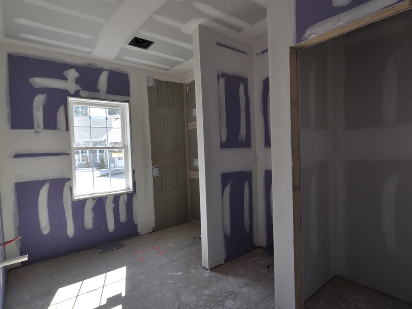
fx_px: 221
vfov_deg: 69.9
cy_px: 159
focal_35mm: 19
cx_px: 212
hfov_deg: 86.0
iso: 250
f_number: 5.6
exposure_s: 1/125
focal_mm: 11
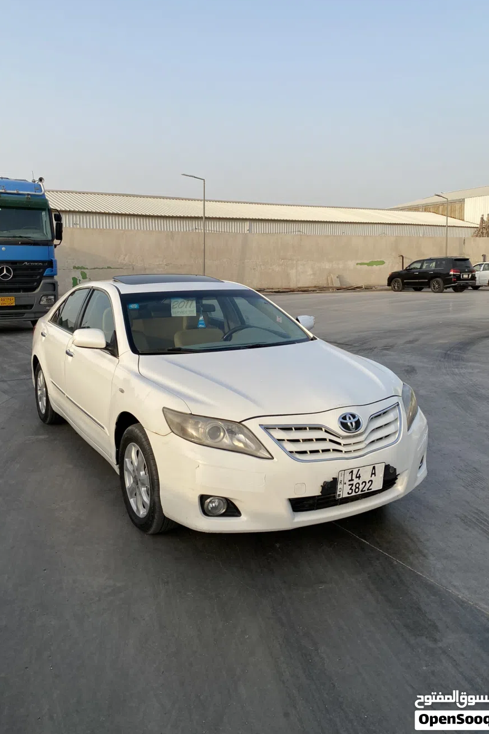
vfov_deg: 65.5
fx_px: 570
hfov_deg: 46.4
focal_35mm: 28
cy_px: 363
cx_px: 224
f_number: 1.8
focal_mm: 4.25
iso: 32
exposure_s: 1/1245
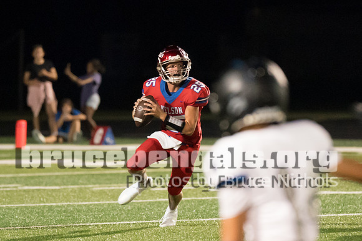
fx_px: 4817
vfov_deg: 2.9
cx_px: 183
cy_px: 115
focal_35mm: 479
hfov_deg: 4.3
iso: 10000
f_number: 2.8
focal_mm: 200
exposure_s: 1/1000
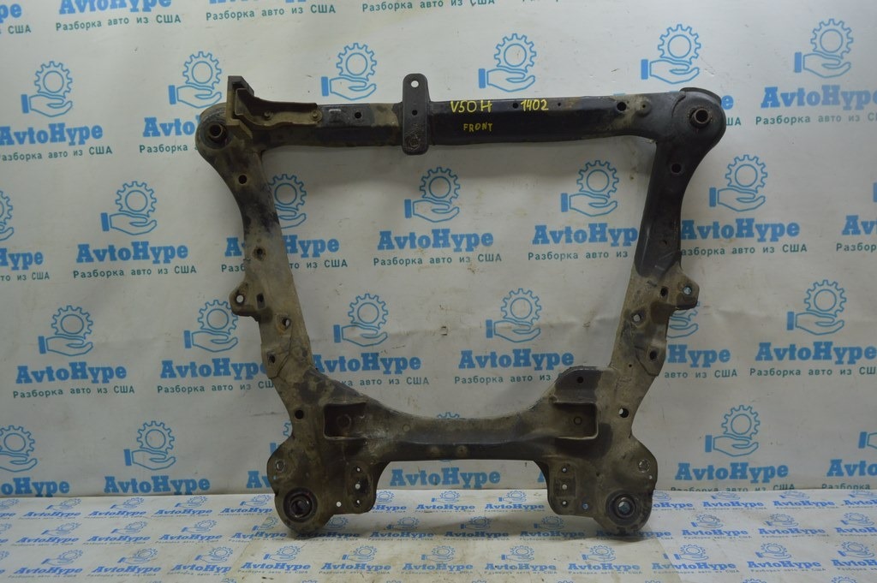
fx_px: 657
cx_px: 438
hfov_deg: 67.4
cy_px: 292
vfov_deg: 47.9
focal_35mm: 27
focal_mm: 18
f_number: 5.6
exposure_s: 1/40
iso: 400
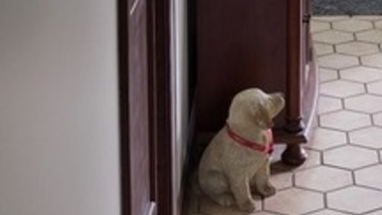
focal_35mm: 94
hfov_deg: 21.6
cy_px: -141
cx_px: 407
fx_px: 952
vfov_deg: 12.1
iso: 80
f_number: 1.4
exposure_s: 1/52
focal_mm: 6.5
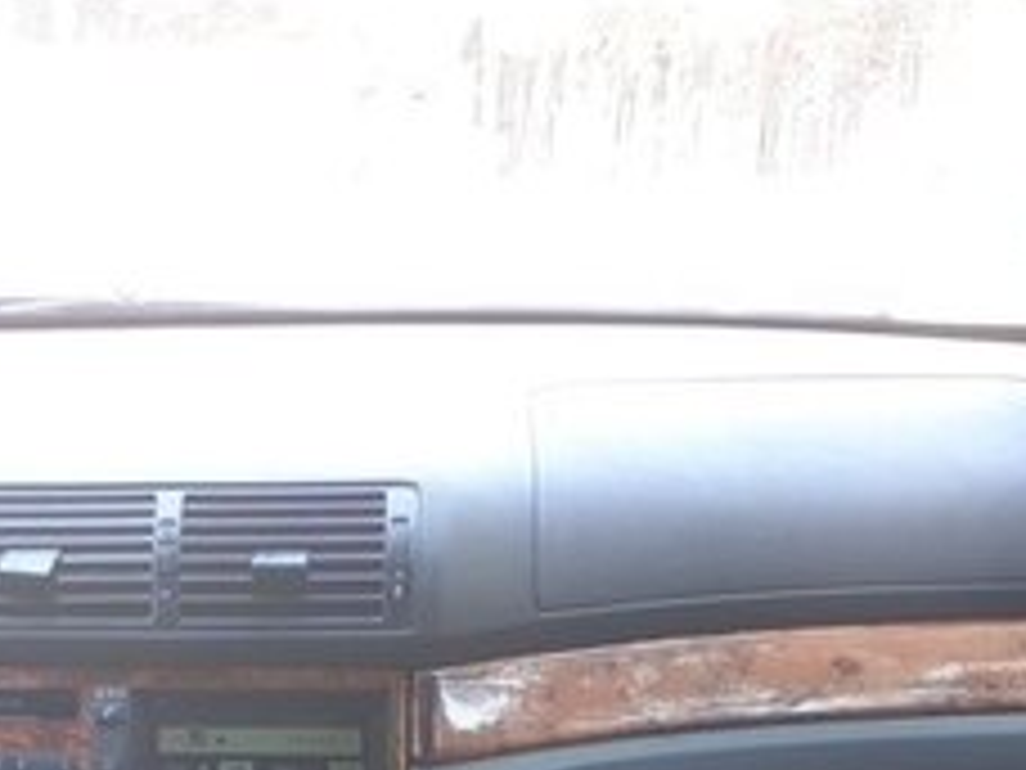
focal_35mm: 78
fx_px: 2312
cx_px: 81
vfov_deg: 17.8
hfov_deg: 24.2
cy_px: 984
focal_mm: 3.6
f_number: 1.9
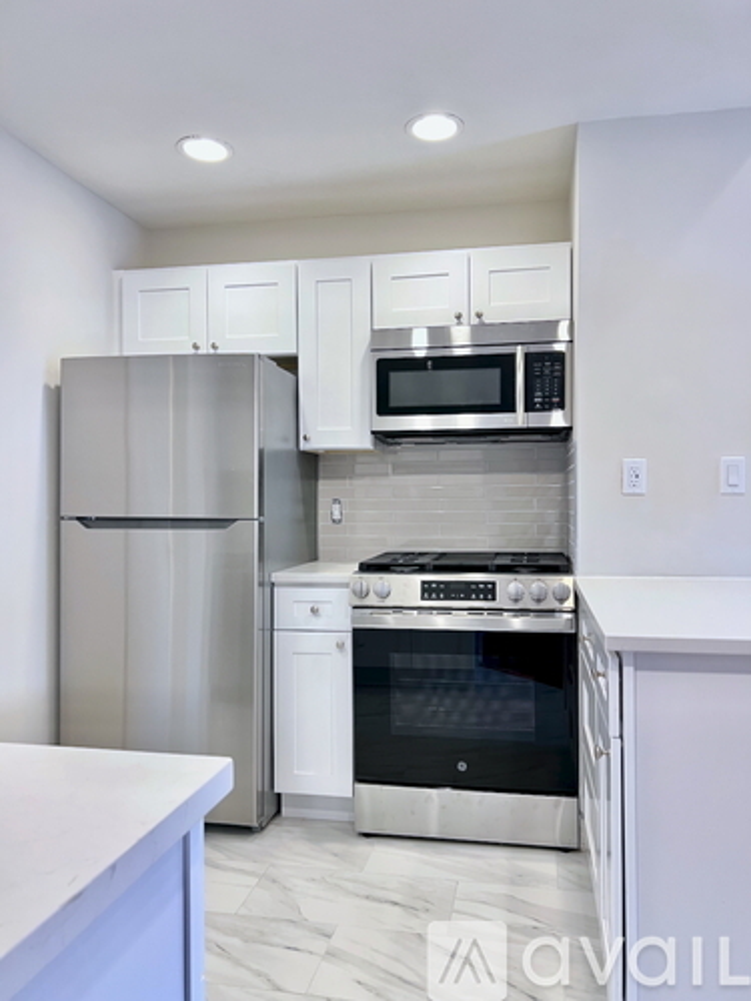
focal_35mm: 26
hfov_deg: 53.1
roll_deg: +0.1
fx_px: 752
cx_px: 376
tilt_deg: -0.5
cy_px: 500
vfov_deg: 67.3
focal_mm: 5.7
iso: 125
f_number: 1.5
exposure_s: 1/60
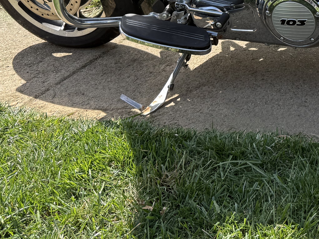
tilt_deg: -5.1
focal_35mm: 67
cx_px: 326
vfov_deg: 20.1
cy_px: -72
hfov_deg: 27.2
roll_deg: +3.8
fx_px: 618
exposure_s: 1/1091
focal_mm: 6.76
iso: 80
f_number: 1.78
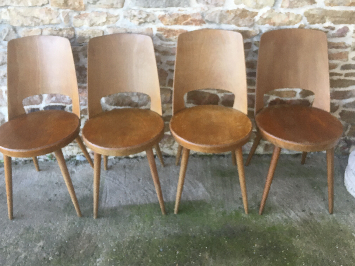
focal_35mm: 32
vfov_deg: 44.1
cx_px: 171
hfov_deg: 56.8
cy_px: 125
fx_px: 328
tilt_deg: -29.6
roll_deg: +1.2
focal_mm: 4.15
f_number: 2.2
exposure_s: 1/33
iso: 32
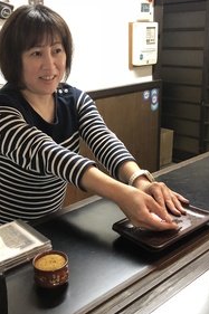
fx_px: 375
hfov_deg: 31.1
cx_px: 97
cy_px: 150
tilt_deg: -17.5
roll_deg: +1.5
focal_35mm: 43
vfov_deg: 45.4
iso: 100
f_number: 1.8
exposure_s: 1/6
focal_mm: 3.99
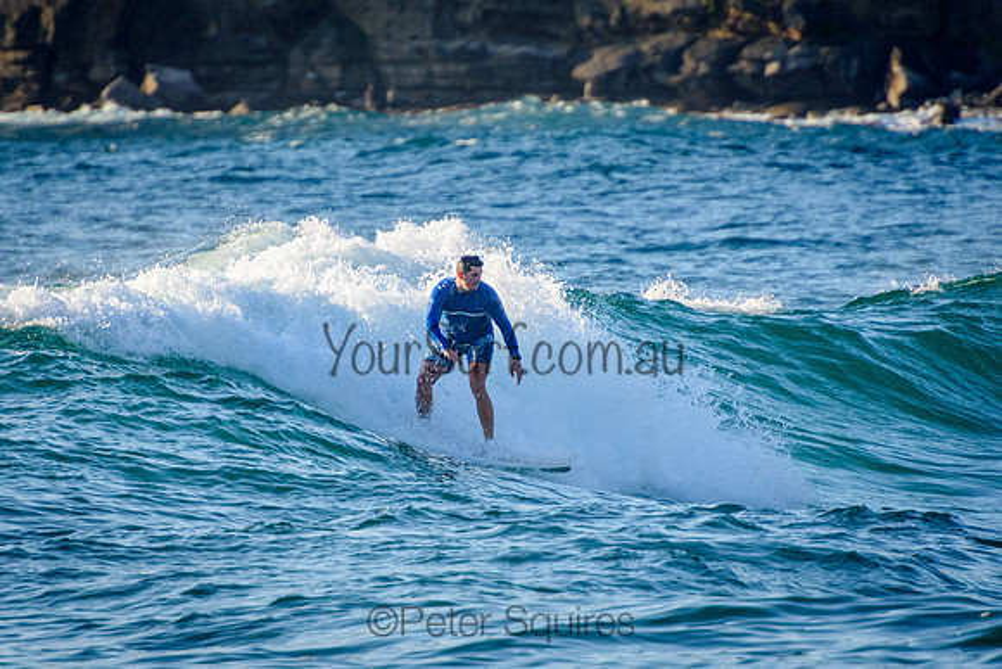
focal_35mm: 611
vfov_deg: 2.3
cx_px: 501
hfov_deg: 3.4
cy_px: 334
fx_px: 16996
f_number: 5.6
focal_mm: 400
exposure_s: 1/2000
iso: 720
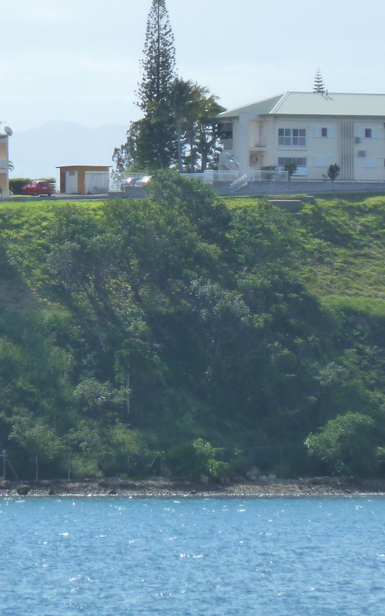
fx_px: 8728
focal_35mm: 520
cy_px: 291
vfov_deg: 4.0
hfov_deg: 2.5
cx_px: 145
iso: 125
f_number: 4.8
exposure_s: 1/400
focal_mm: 45.7
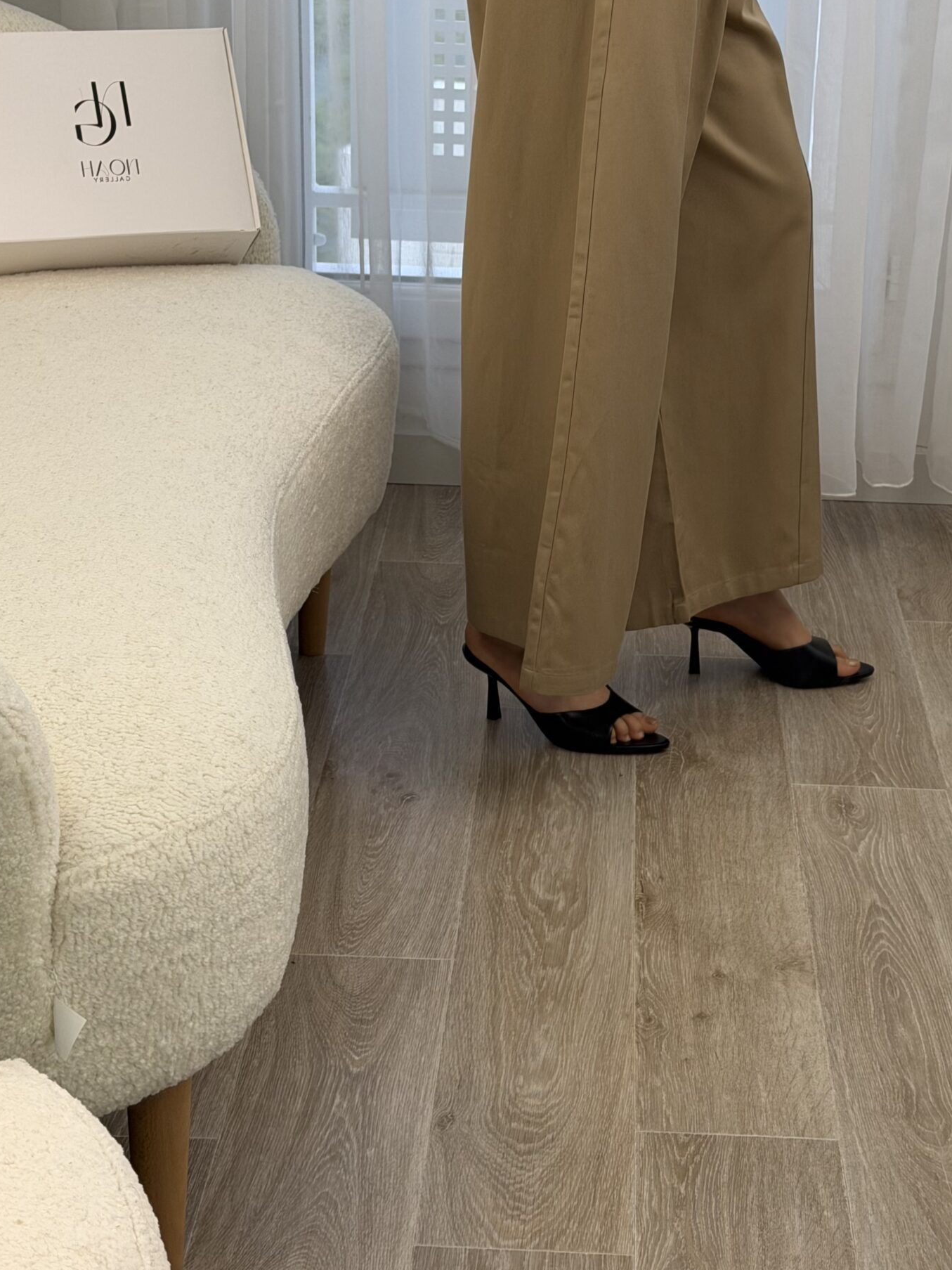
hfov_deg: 21.6
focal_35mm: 68
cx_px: 554
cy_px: 488
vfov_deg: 28.5
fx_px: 2494
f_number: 1.78
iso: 80
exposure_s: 1/100
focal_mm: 6.76
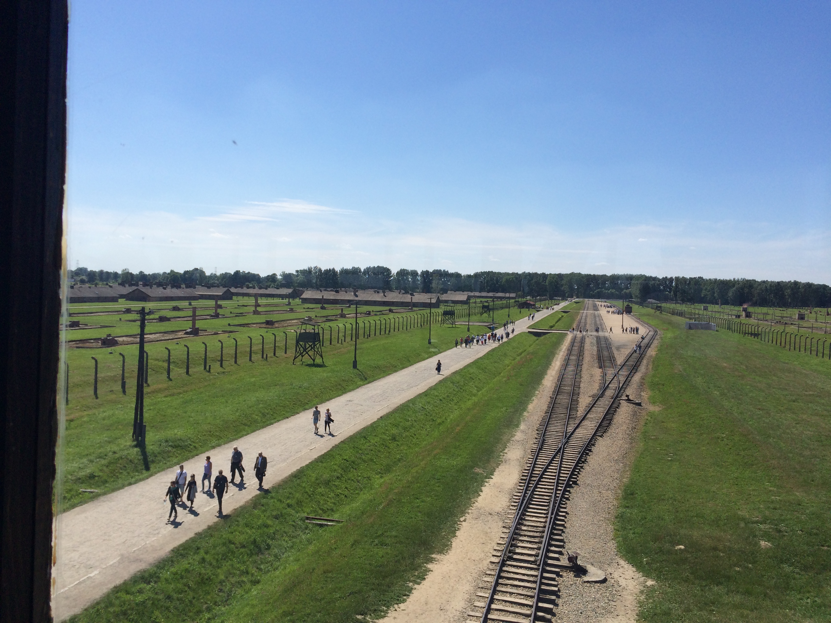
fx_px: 696
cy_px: 312
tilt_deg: +0.4
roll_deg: -0.2
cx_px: 416
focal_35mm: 29
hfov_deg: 61.7
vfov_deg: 48.2
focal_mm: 4.15
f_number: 2.2
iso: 32
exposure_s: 1/2933
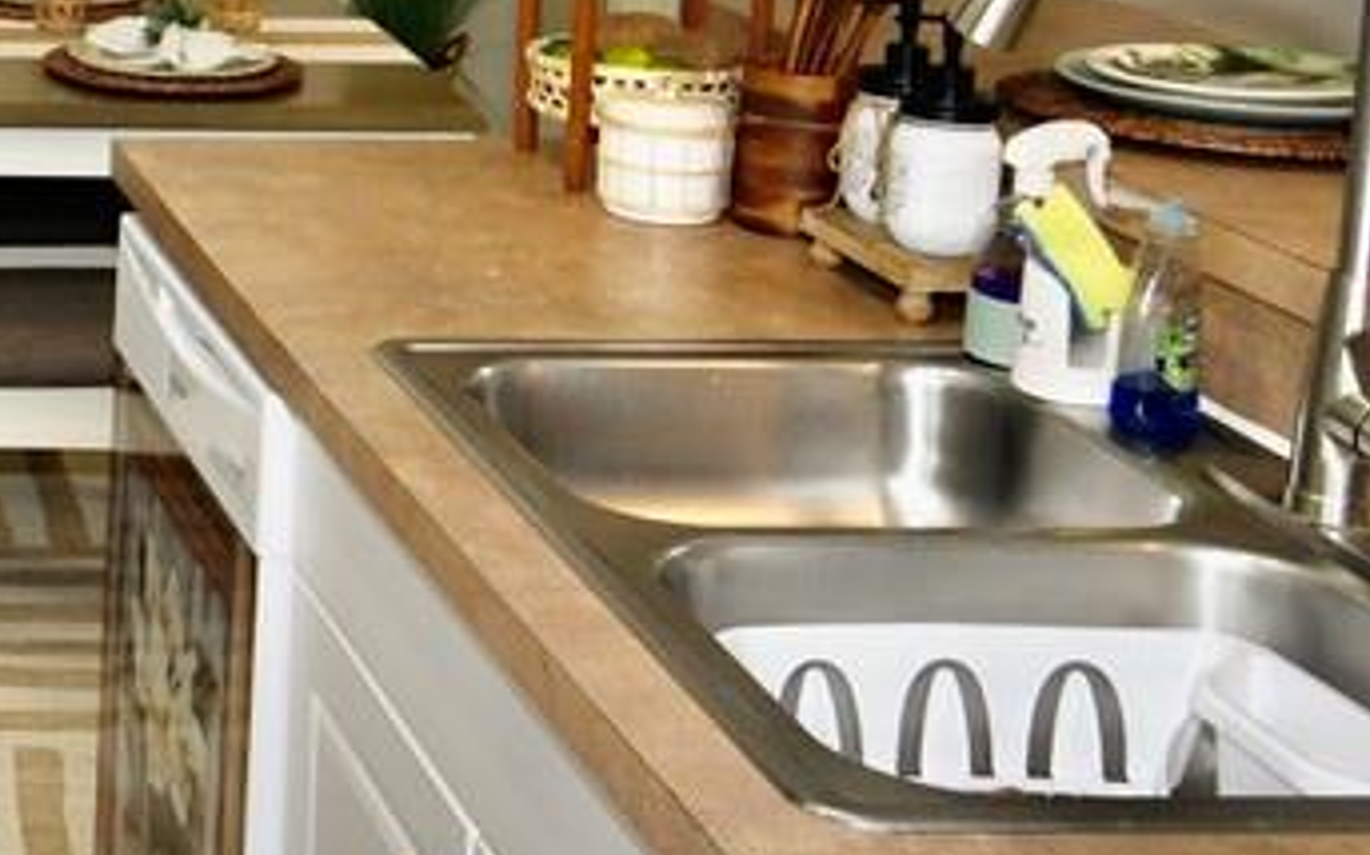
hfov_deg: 25.4
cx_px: -355
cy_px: -42
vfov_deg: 17.8
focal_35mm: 71
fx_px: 2650
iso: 800
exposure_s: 1/80
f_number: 4
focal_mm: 15
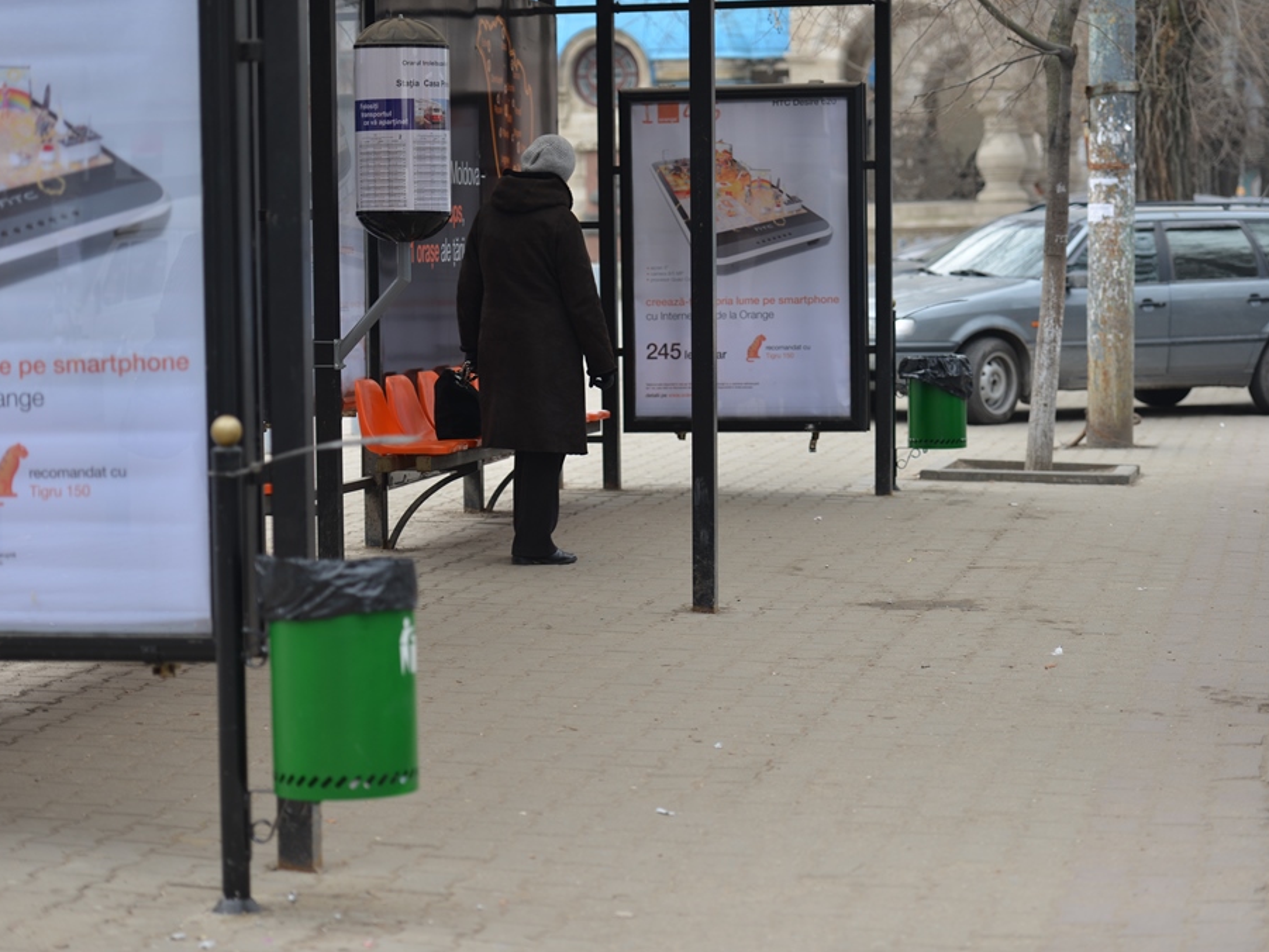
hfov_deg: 20.9
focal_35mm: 94
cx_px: 634
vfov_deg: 15.7
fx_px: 3446
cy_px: 472
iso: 110
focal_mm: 86
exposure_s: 1/125
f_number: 2.8
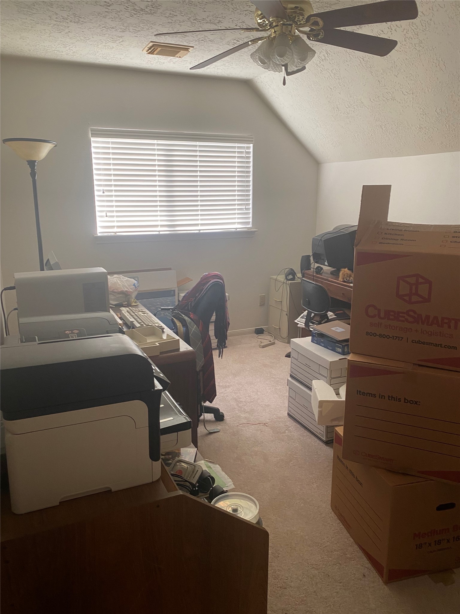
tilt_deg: -13.6
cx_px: 230
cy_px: 307
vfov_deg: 67.3
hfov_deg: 53.1
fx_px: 461
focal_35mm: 26
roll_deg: -0.2
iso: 100
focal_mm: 4.25
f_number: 1.8
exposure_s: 1/60
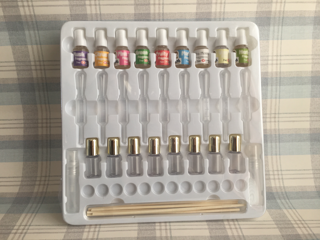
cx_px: 160
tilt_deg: -21.8
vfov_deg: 48.2
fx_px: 268
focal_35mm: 29
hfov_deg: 61.7
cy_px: 120
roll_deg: -2.1
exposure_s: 1/50
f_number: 2.2
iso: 32
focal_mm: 4.15
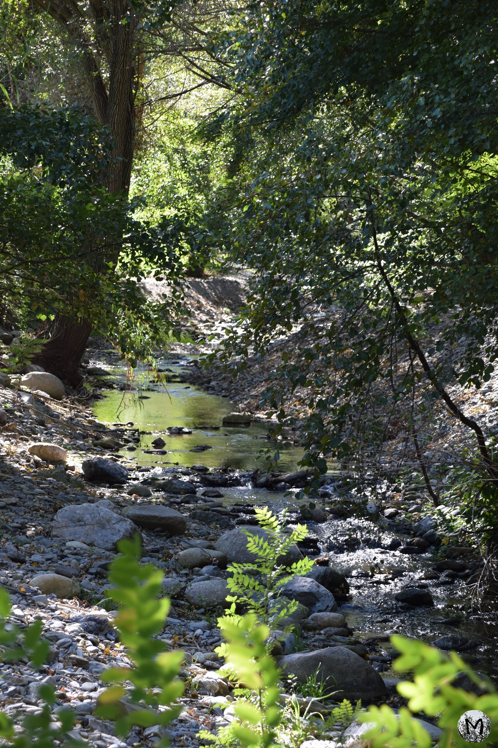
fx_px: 2334
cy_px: 374
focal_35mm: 112
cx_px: 249
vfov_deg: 18.2
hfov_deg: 12.2
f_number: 5.6
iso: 400
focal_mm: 75
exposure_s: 1/125
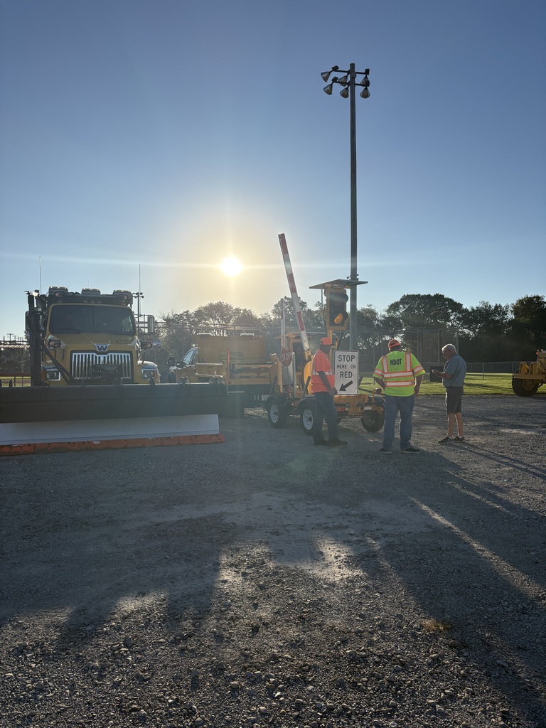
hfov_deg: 53.1
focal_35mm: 26
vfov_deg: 67.3
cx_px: 273
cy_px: 364
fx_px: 547
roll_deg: +0.8
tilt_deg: +0.9
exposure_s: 1/7813
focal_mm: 5.96
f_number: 1.6
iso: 64
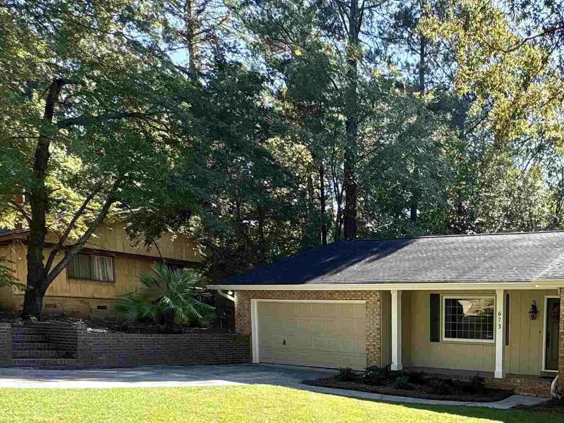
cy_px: 376
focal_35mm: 31
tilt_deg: -5.5
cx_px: 551
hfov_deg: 48.9
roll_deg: -0.9
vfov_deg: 42.0
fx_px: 505
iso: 40
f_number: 2.2
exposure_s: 1/425
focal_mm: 2.22
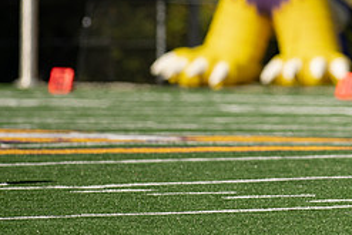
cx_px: 399
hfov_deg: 2.9
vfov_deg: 2.0
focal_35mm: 704
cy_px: 38
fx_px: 6887
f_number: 3.5
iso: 125
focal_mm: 300
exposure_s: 1/2000
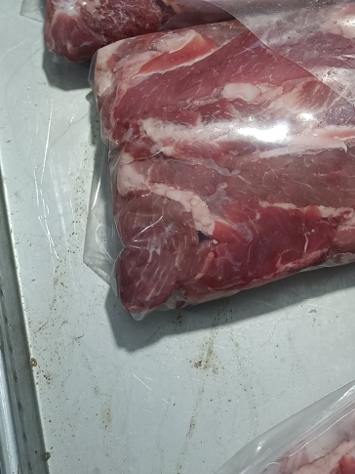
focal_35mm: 55
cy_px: 91
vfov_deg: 33.8
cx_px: 301
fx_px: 752
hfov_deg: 25.9
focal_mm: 4.71
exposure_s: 1/50
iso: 1234
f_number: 1.79
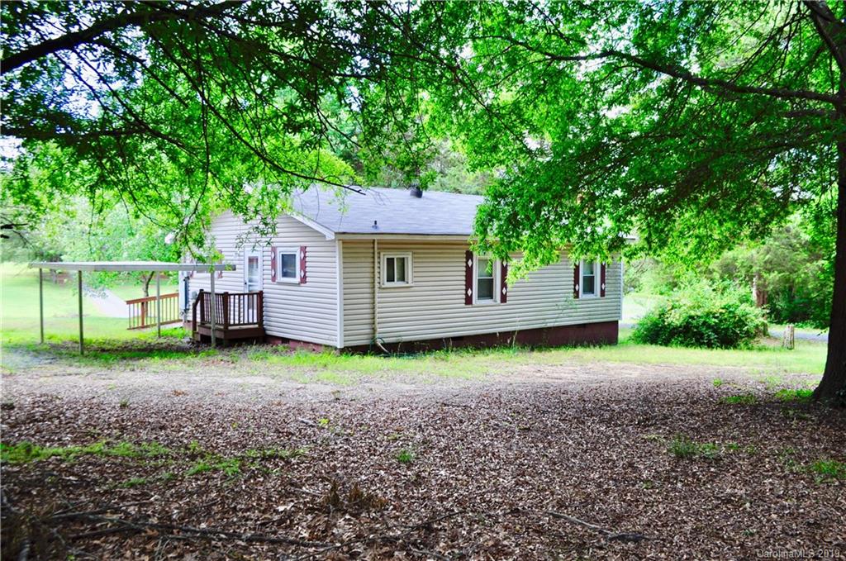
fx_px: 704
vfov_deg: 43.5
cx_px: 423
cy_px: 280
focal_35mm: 30
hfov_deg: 62.0
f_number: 8
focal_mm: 20
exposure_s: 1/60
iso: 250
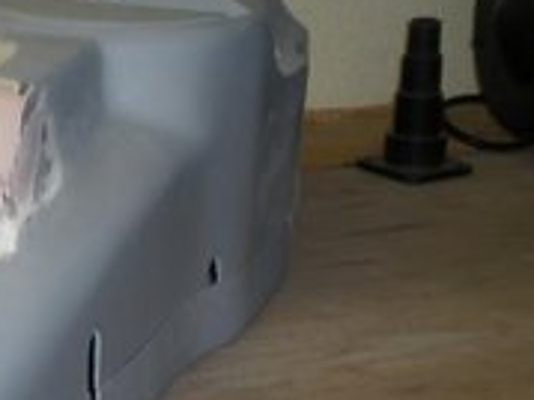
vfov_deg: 11.8
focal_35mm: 125
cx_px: 30
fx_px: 1927
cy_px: 287
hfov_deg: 15.5
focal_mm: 9.3
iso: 64
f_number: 3.9
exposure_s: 1/30
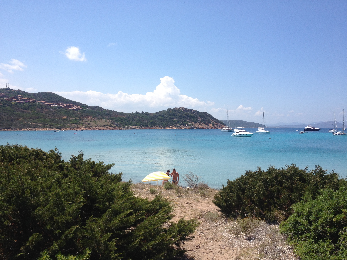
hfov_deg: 52.6
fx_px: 351
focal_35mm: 35
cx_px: 174
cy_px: 130
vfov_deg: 40.7
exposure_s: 1/1905
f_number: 2.4
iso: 50
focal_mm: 4.28
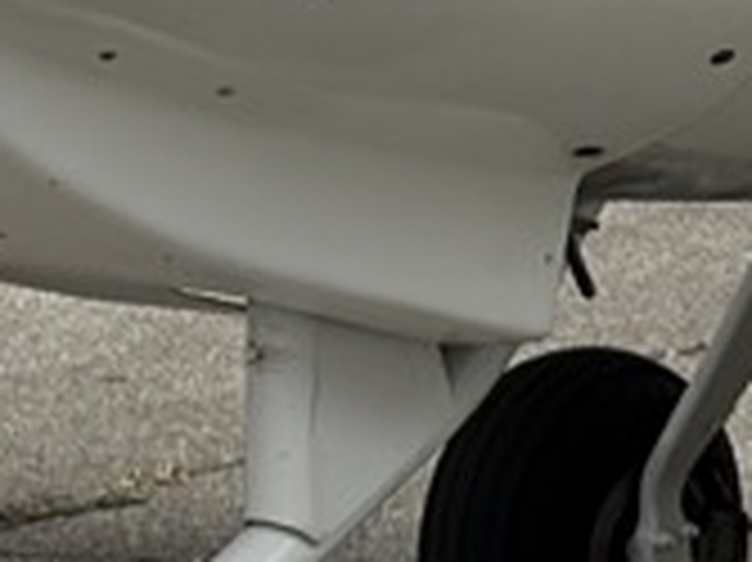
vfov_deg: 3.7
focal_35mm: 399
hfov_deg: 4.9
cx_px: 1702
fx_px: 8662
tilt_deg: -3.6
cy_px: -346
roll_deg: +0.6
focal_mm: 5.96
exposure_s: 1/5814
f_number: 1.6
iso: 40
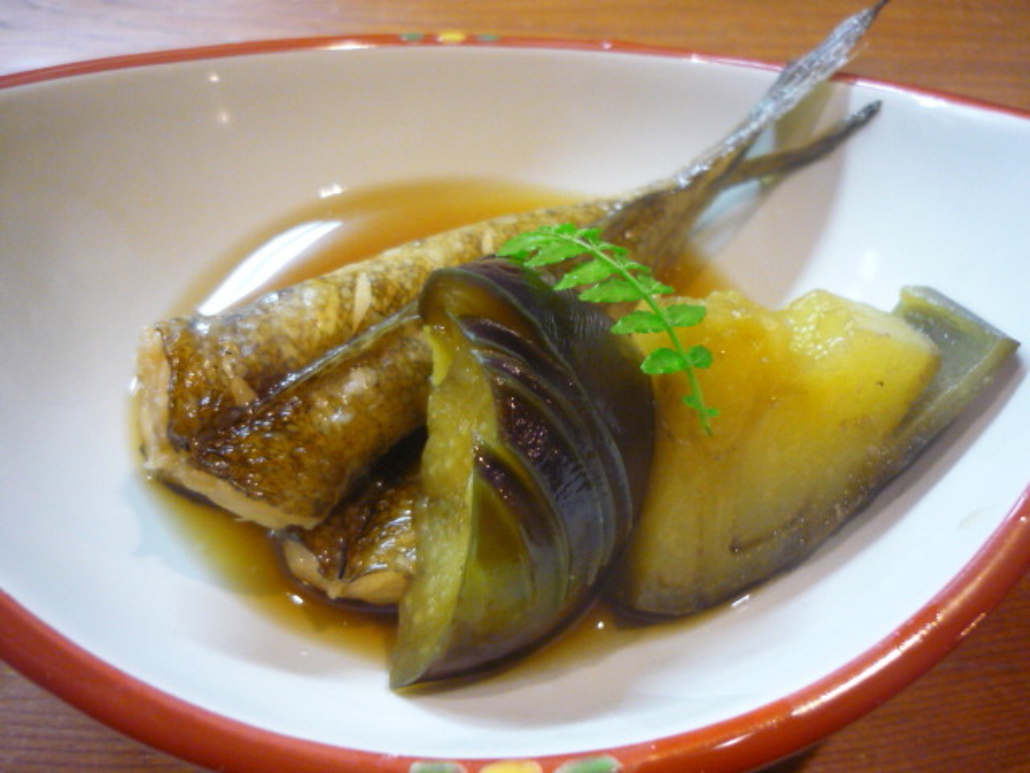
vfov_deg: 42.9
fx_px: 982
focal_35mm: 33
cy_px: 386
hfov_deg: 55.4
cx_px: 515
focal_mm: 5.5
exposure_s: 1/13
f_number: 2.8
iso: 400
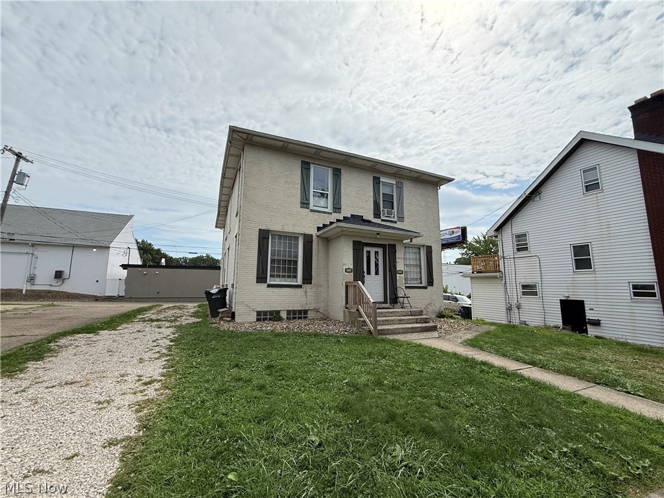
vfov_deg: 85.7
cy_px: 249
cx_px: 332
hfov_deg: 102.1
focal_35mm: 14
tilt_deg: +8.0
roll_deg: -0.7
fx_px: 269
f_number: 2.2
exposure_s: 1/4425
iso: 80
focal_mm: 2.22
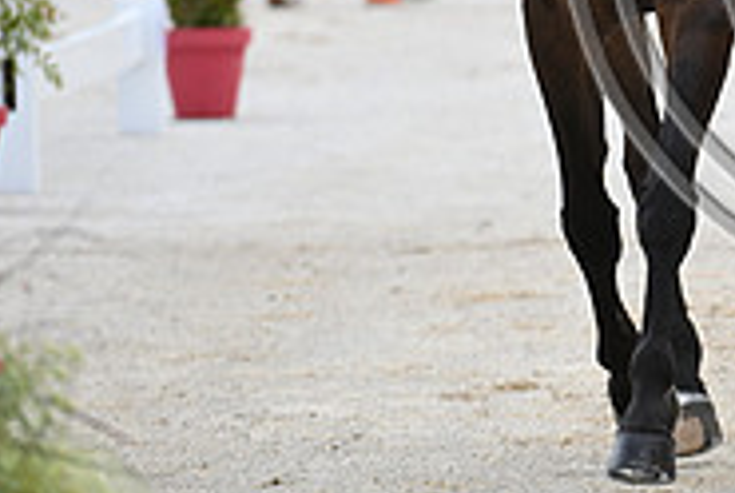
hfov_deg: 2.3
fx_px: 18568
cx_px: 926
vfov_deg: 1.5
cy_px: -149
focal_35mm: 908
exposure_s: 1/1600
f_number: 5.6
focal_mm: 290
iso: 640
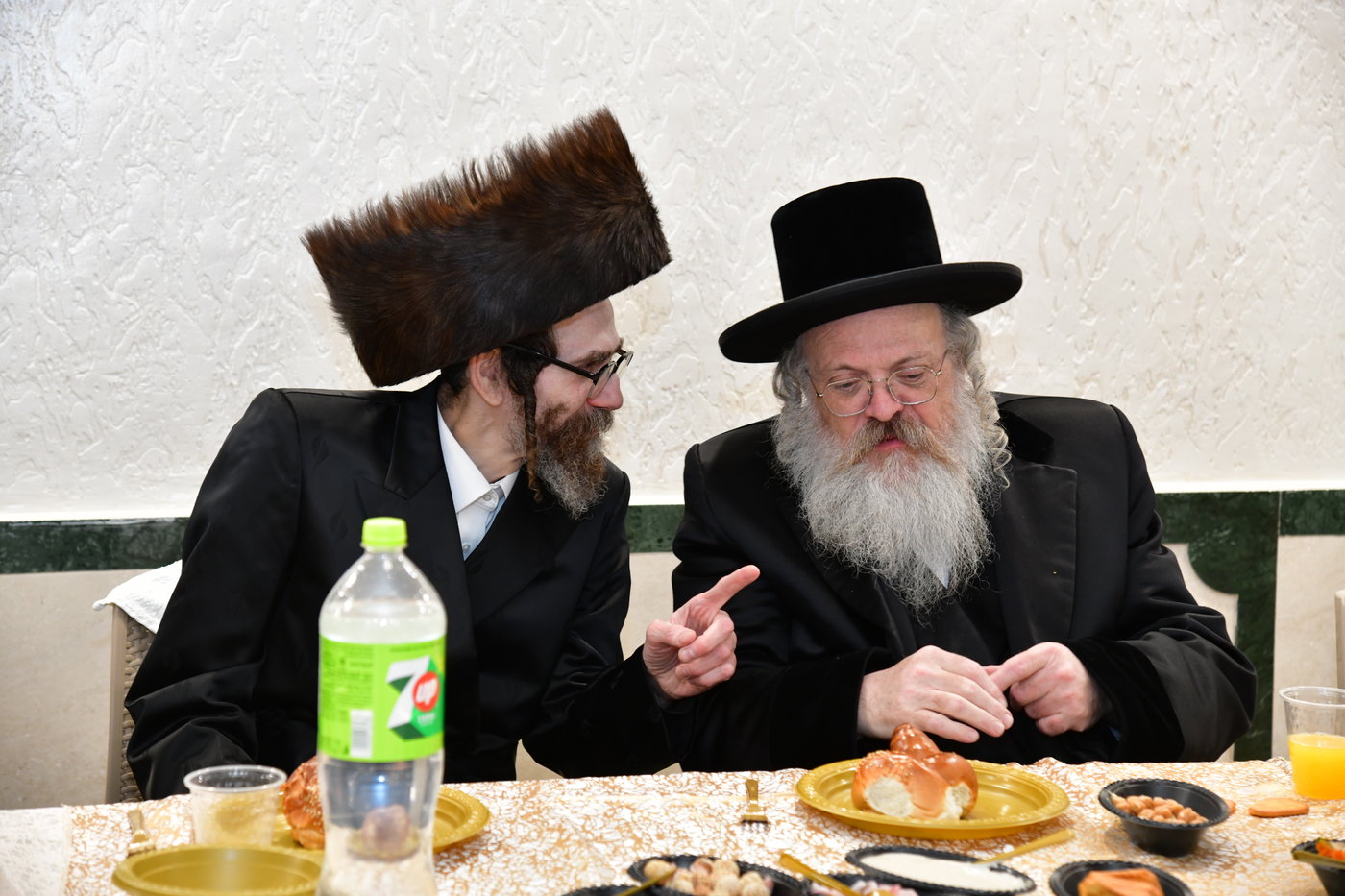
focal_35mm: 75
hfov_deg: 27.0
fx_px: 2802
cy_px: 448
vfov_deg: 18.2
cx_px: 672
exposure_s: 1/100
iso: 2000
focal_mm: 75
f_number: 5.6
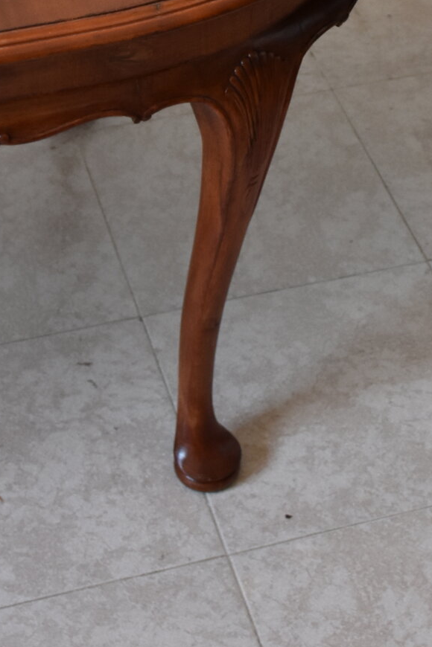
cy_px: -45
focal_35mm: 101
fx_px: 1826
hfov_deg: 13.5
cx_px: 268
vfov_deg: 19.4
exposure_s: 1/60
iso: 800
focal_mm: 23
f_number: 4
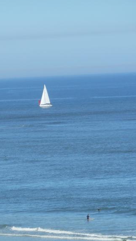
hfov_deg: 3.7
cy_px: 157
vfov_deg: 6.6
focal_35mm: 328
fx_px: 2100
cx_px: -35
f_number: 5.4
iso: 80
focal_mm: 29.8
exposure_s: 1/640
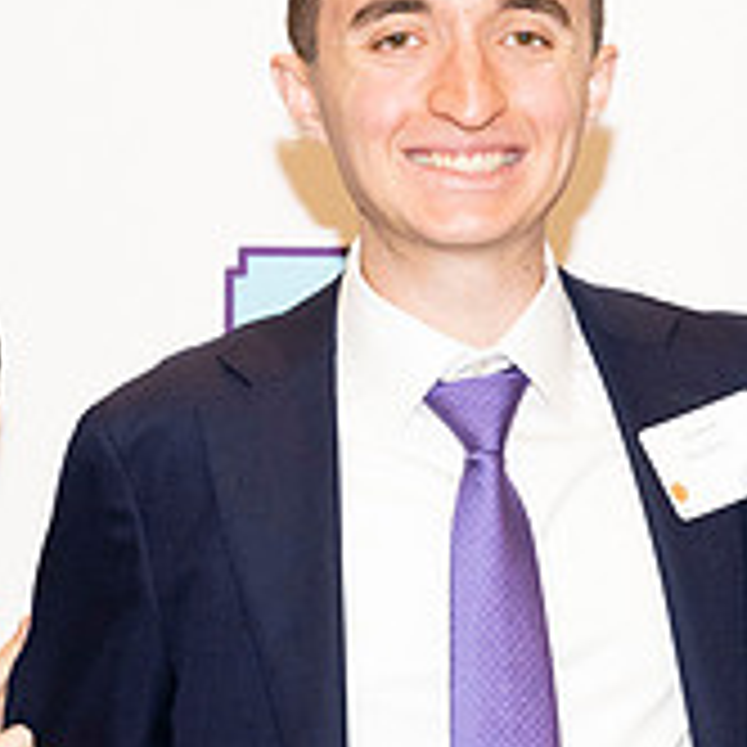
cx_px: 512
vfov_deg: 8.7
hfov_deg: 8.7
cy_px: 758
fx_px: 4907
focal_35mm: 201
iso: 800
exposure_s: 1/160
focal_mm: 48
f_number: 5.6
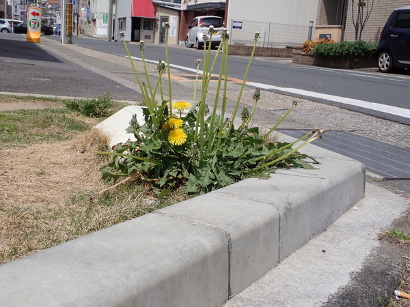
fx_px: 509
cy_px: 154
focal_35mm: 43
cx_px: 205
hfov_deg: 43.9
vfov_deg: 33.6
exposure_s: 1/125
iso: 100
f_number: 11
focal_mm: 7.86
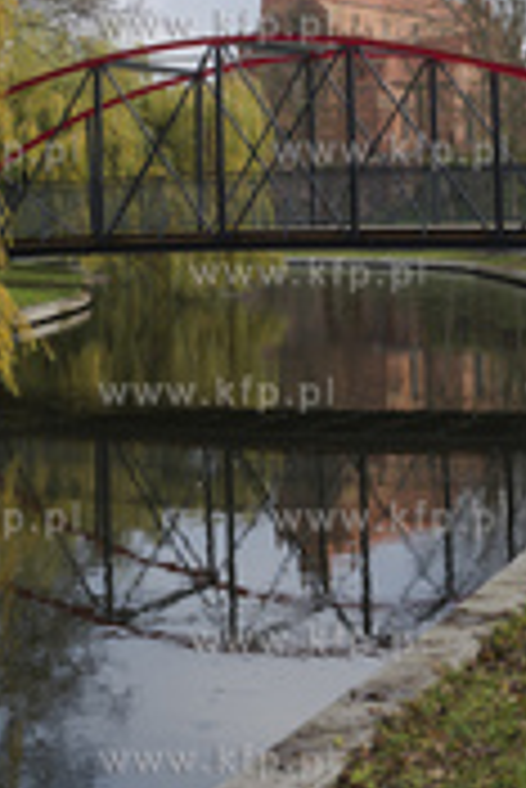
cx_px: 250
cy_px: 144
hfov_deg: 17.1
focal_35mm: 80
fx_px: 1750
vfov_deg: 24.9
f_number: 4
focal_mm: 35
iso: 400
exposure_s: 1/640
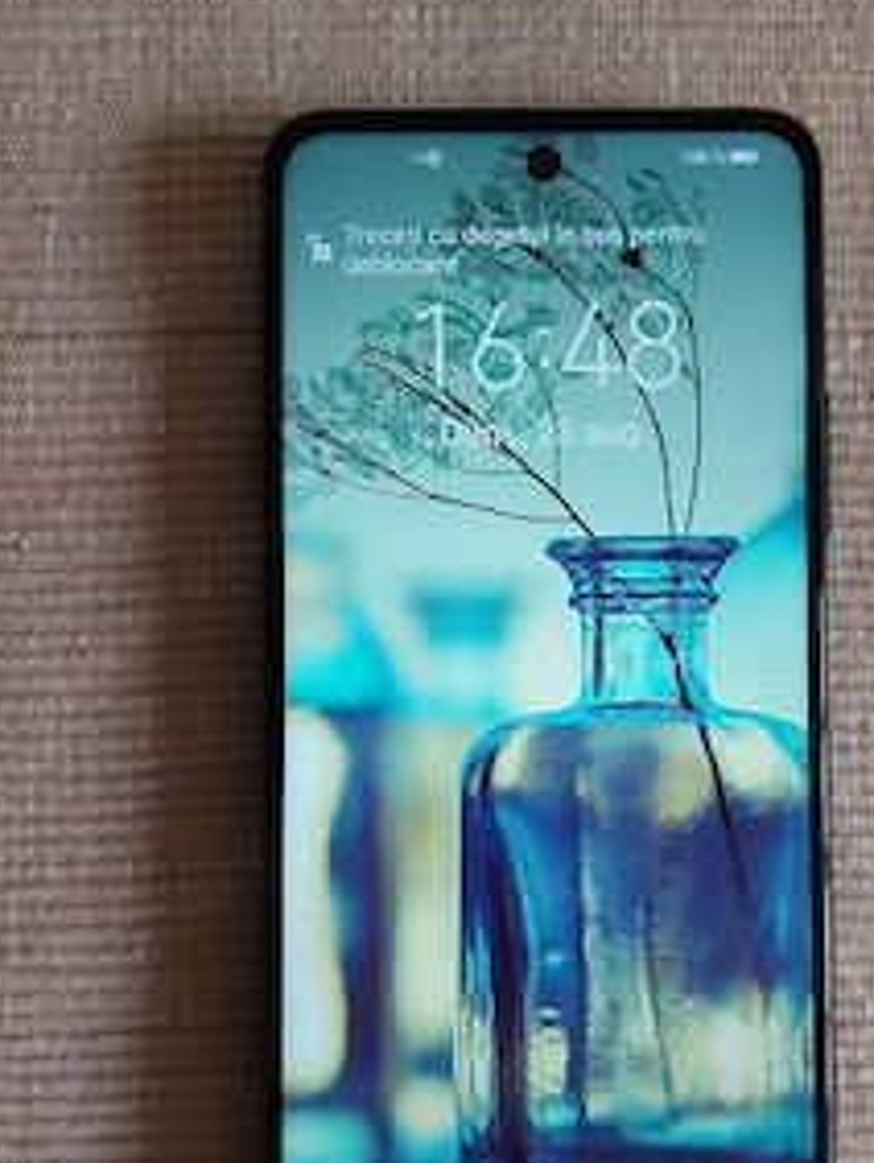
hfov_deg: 41.5
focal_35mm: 34
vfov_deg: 53.7
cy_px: 664
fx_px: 1143
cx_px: 552
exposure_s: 1/50
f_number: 1.8
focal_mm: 5.23
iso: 125
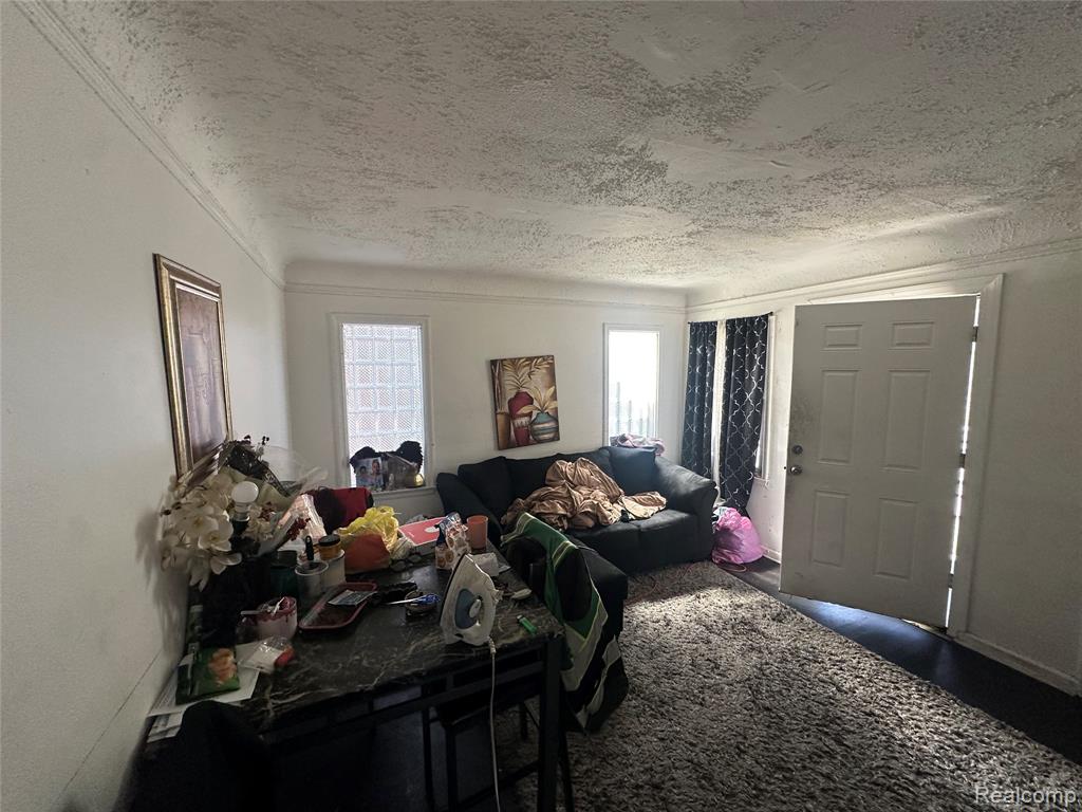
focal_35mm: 14
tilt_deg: -1.9
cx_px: 541
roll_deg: +0.8
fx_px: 438
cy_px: 406
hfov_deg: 102.1
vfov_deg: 85.7
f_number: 2.2
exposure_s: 1/120
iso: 200
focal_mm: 2.22
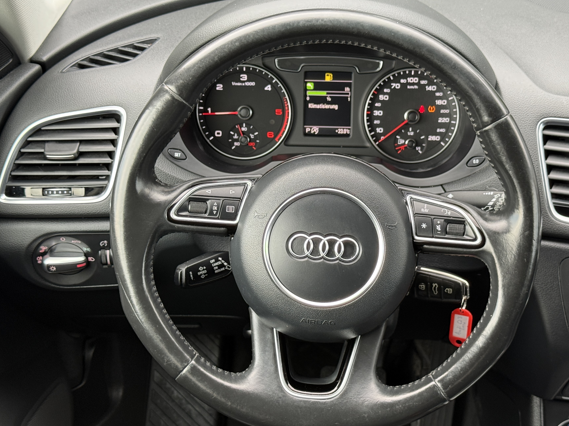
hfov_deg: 34.3
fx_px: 920
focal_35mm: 56
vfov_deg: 26.1
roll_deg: -1.9
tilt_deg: -30.1
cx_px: 328
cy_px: 228
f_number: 1.78
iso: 100
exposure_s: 1/61
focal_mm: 6.76
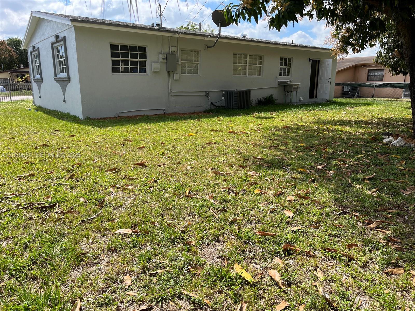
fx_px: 312
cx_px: 208
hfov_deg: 67.3
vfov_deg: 53.1
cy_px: 156
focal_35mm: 26
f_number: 1.6
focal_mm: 5.1
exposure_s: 1/1992
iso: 50
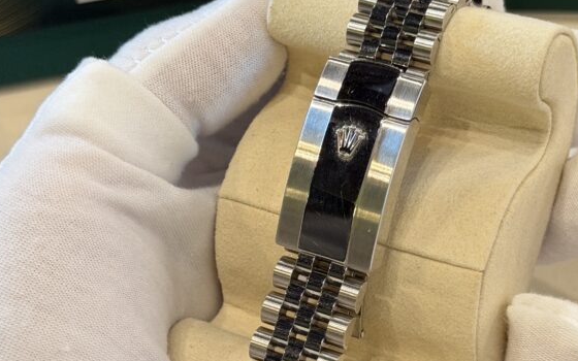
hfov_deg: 22.3
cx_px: 323
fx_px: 1465
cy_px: 195
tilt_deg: -54.9
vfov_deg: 14.1
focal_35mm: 93
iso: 250
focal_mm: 6.76
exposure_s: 1/60
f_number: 1.78
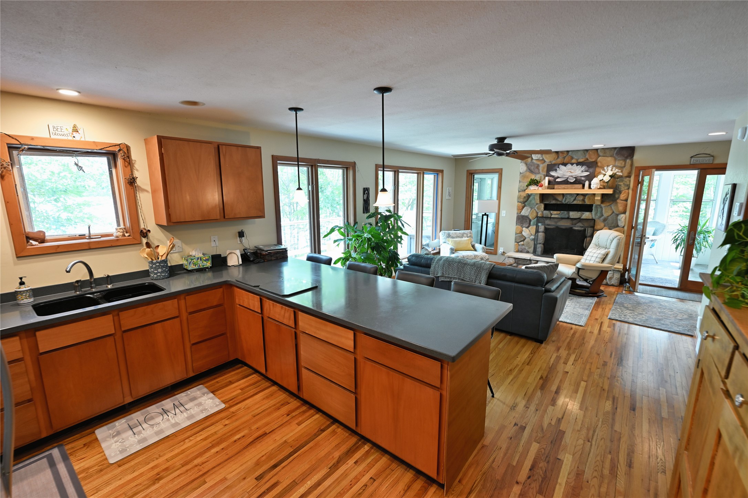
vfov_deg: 73.7
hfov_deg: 96.7
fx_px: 332
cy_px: 249
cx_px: 374
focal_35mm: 16
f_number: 5.6
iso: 400
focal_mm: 16
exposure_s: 1/13
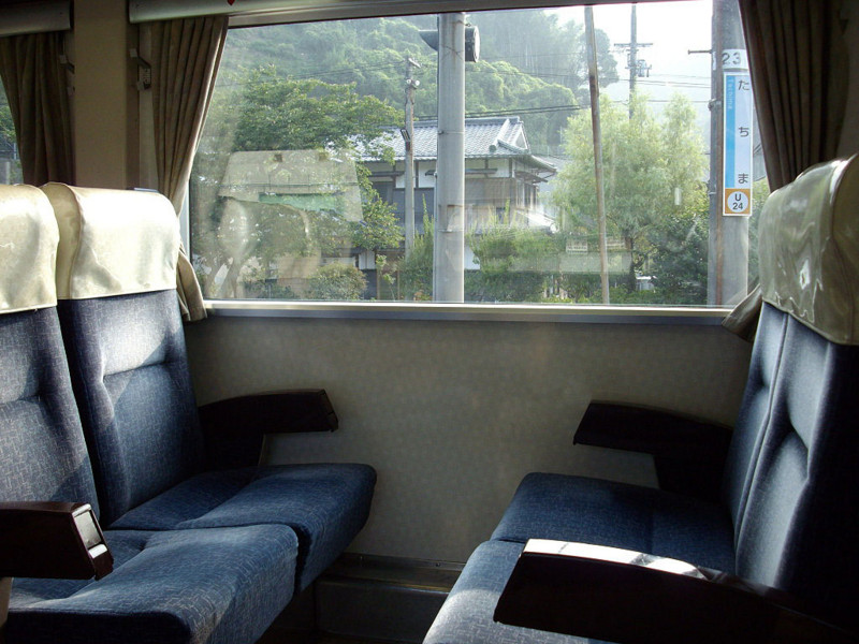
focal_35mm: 37
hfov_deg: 50.1
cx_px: 430
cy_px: 322
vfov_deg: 38.7
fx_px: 918
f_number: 2.8
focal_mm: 6.2
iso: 82
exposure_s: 1/125
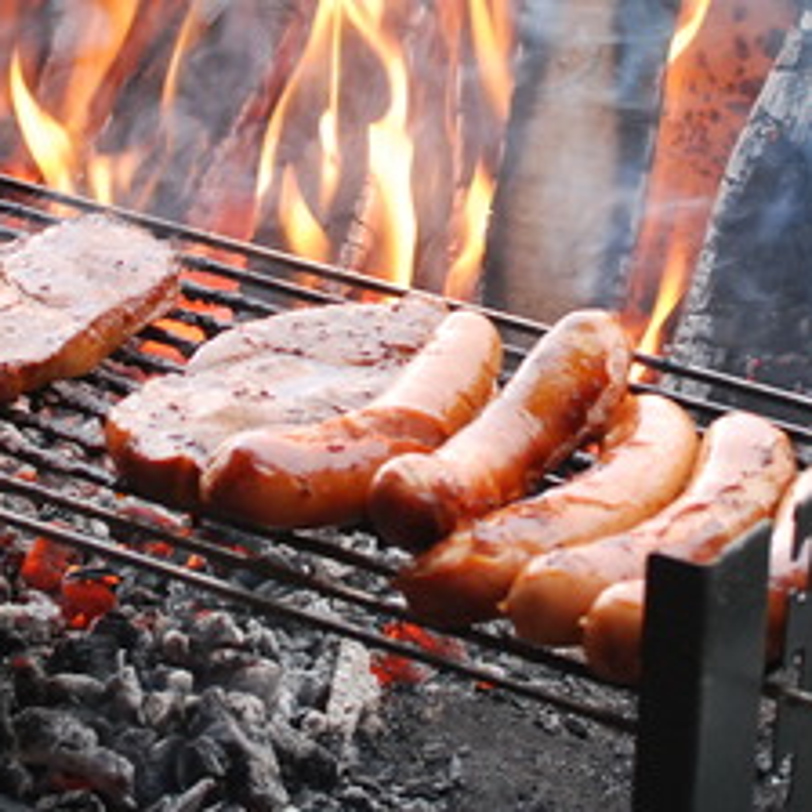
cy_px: 218
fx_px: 4233
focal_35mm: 160
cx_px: 283
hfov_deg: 10.9
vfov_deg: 10.9
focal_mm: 35
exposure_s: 1/50
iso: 800
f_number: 3.5
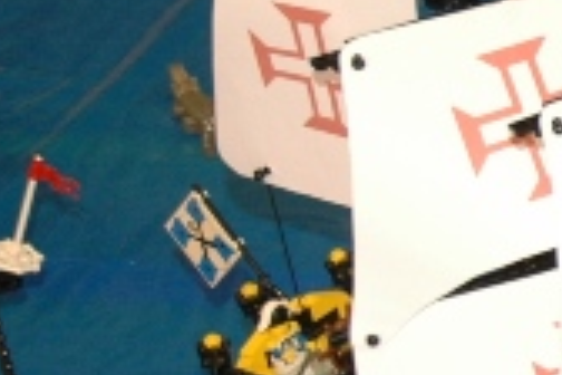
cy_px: 300
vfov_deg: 6.2
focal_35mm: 221
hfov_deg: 8.6
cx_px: 1291
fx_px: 3456
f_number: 4
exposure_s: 1/60
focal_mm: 31
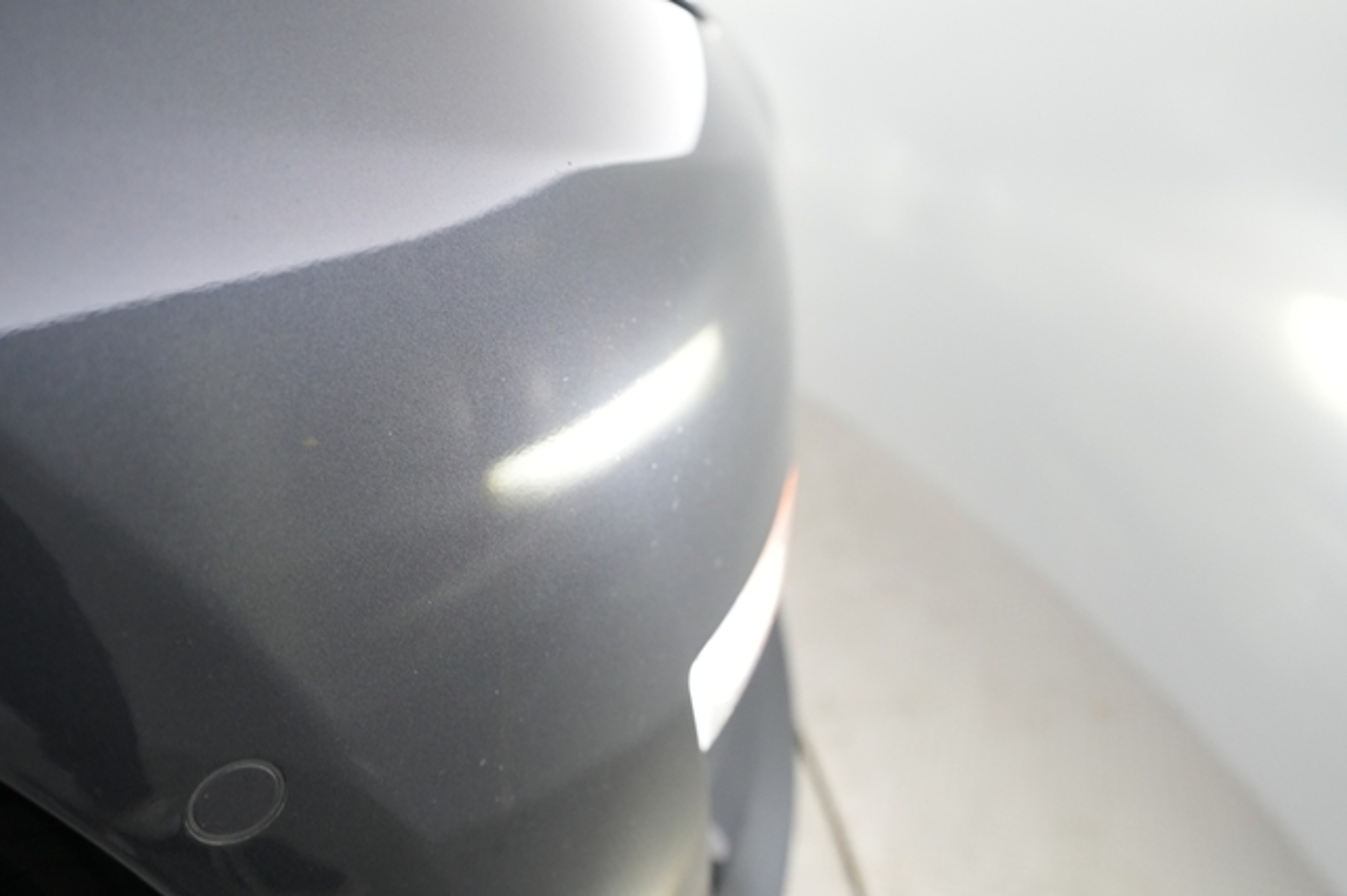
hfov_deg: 65.5
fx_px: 1047
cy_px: 448
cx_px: 674
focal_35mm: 28
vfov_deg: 46.4
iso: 4000
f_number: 4.5
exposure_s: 1/100
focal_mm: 28
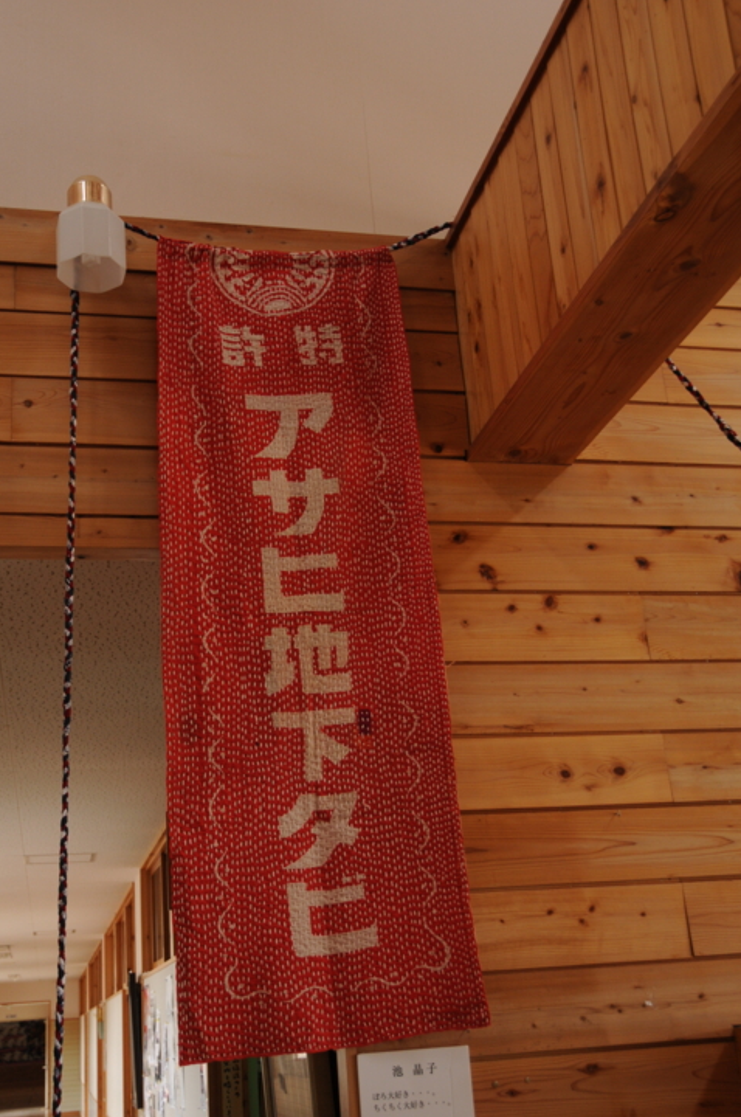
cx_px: 348
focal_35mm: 40
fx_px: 1238
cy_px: 614
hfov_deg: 33.3
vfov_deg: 48.4
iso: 400
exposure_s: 1/50
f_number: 3.8
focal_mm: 24
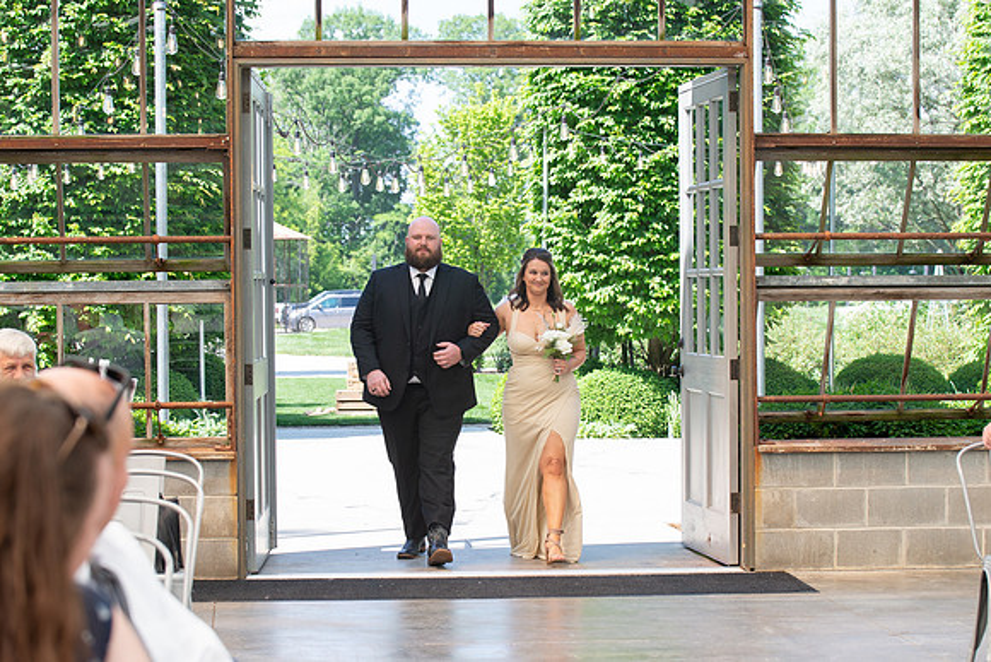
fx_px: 2585
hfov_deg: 21.7
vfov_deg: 14.6
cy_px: 430
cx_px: 468
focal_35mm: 94
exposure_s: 1/250
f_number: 5
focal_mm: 70
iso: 160
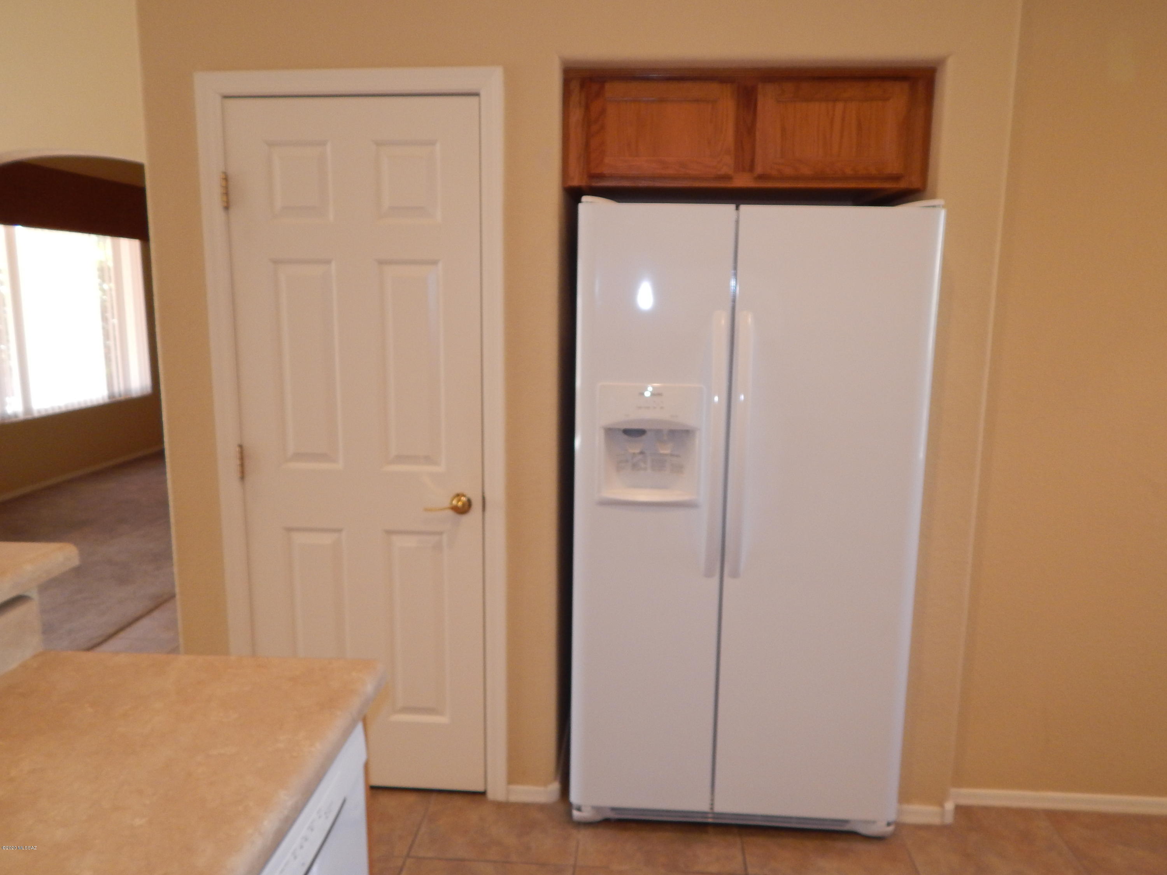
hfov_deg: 69.4
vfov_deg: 54.9
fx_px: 843
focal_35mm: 25
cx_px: 584
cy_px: 438
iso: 200
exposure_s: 1/30
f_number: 3.1
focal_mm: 4.5
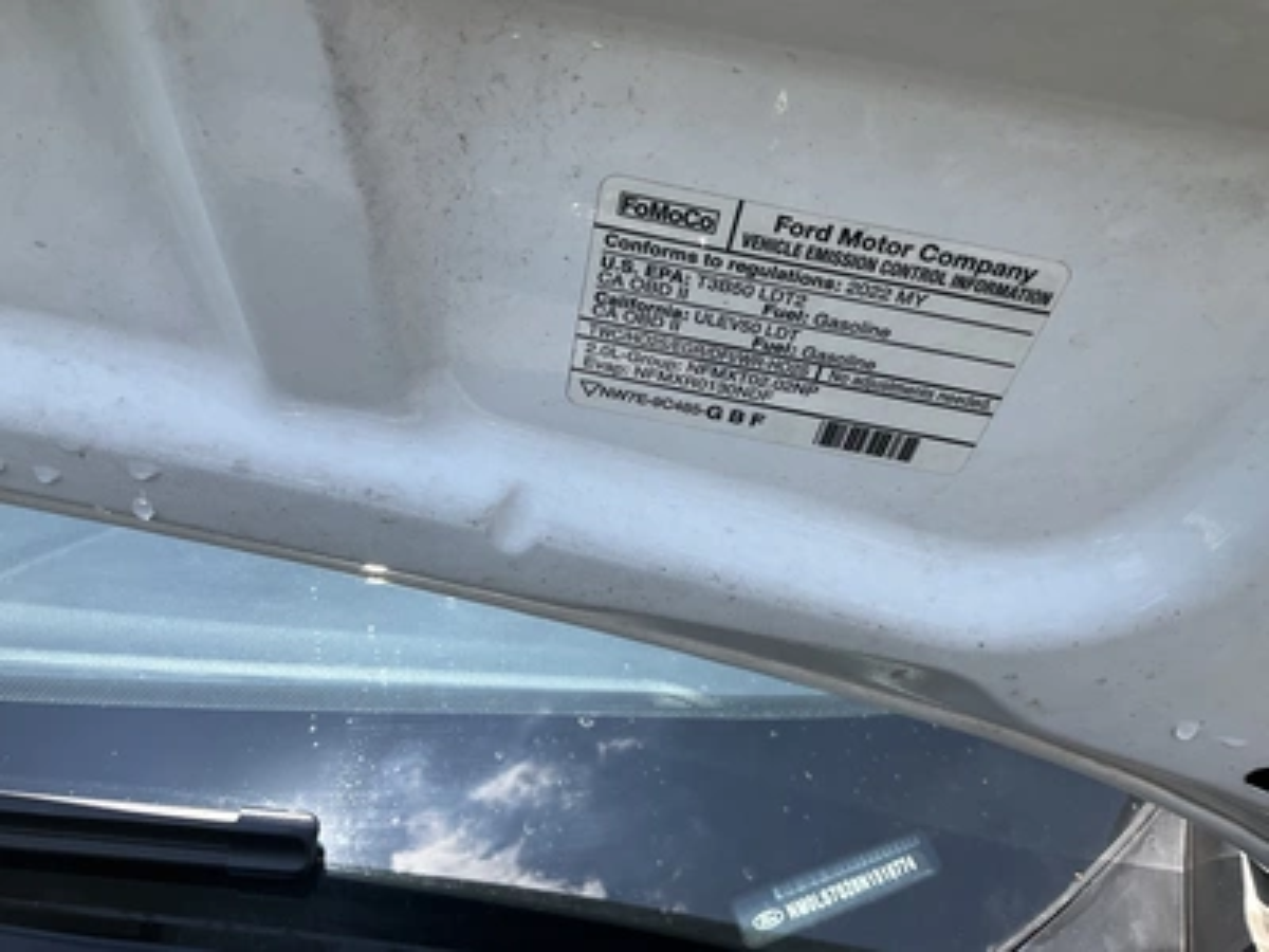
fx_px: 1063
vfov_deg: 48.2
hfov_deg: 61.7
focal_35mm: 29
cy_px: 476
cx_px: 634
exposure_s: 1/792
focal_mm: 3
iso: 25
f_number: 1.8
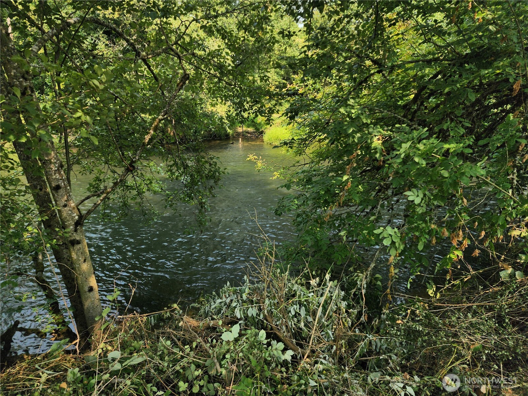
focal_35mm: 23
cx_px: 264
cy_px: 198
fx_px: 351
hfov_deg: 73.9
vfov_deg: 58.9
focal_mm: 6.4
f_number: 1.8
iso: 12
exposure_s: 1/756
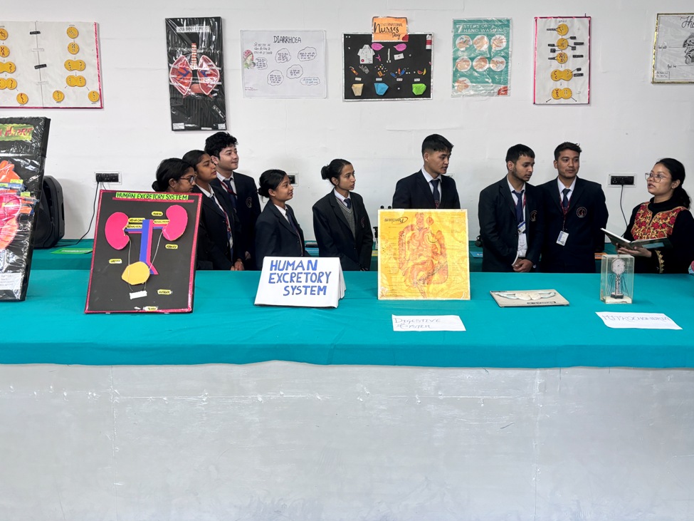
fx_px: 641
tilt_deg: -6.5
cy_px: 201
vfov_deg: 43.9
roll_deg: -0.2
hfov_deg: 56.7
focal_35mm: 32
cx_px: 376
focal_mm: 5.96
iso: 200
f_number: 1.6
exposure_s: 1/50
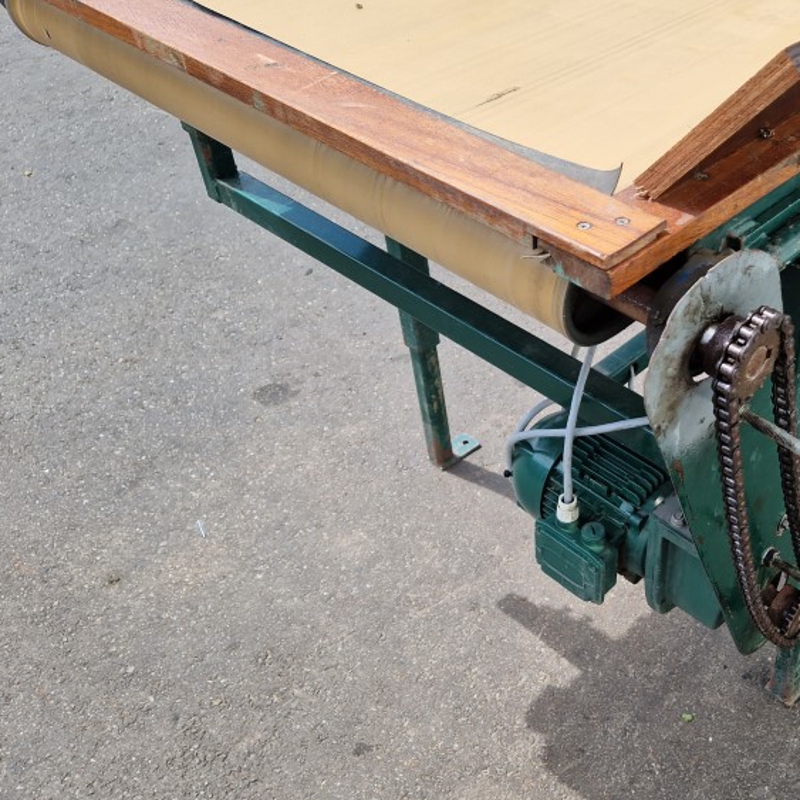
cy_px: 408
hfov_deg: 43.2
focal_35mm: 37
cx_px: 620
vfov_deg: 44.9
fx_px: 967
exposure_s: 1/948
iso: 50
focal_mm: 5.4
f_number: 1.8
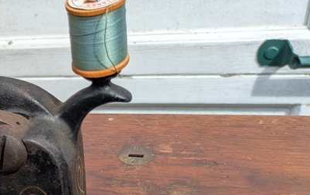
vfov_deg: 18.3
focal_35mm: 68
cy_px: 229
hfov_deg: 26.5
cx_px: -69
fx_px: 575
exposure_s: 1/652
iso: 48
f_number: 1.89
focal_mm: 5.43
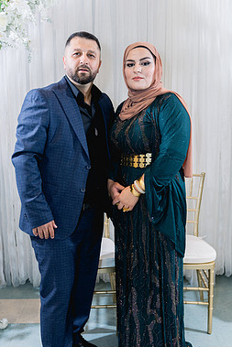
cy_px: 169
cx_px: 109
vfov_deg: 50.7
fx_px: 367
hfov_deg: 35.1
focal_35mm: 38
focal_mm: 32
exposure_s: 1/160
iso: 800
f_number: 2.8
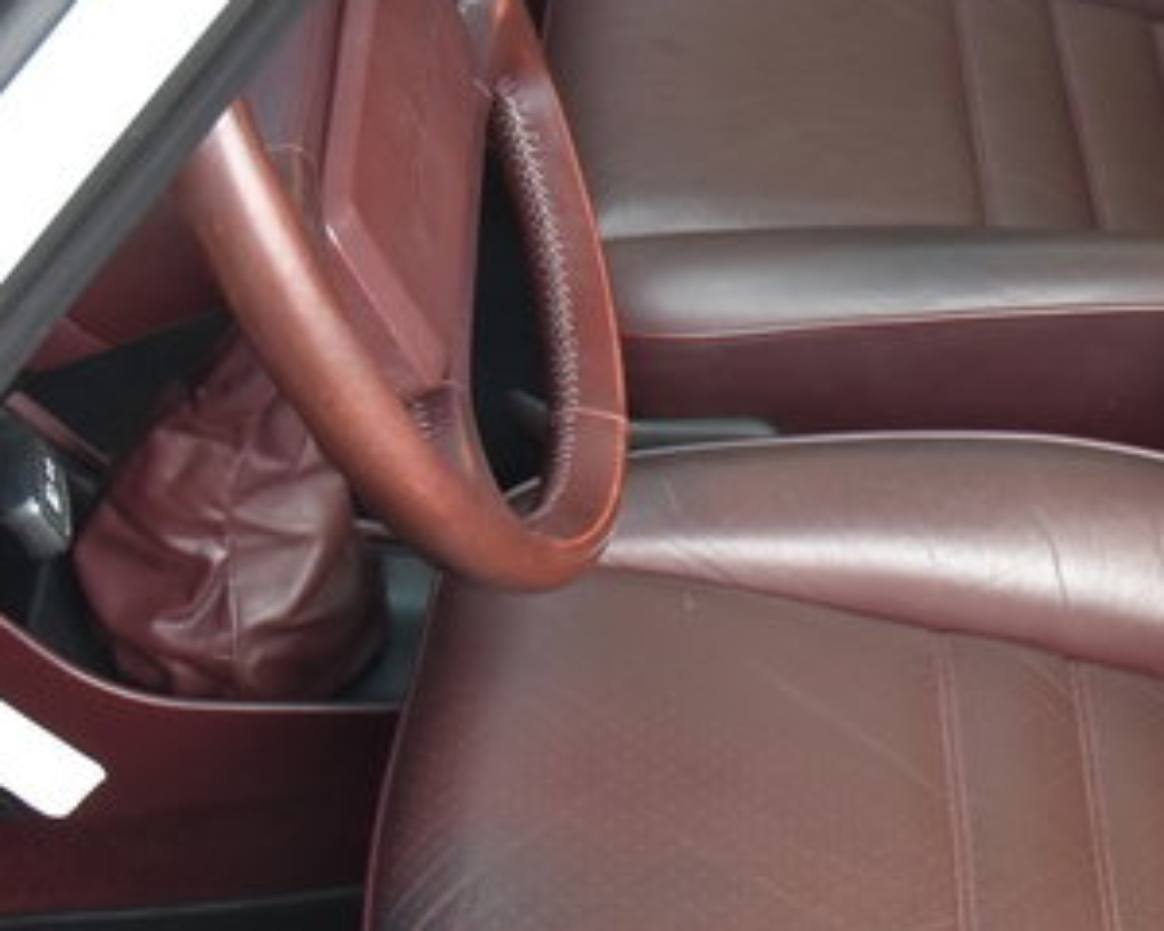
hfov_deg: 20.0
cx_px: 1358
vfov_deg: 17.0
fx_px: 3107
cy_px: 260
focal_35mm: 90
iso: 800
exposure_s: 1/200
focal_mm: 25
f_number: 7.1
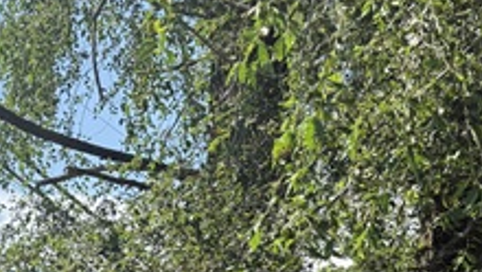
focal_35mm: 76
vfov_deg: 14.5
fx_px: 972
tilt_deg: +1.5
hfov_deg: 27.8
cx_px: 186
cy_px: 445
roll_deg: -3.0
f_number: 1.78
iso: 100
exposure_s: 1/2703
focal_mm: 6.76
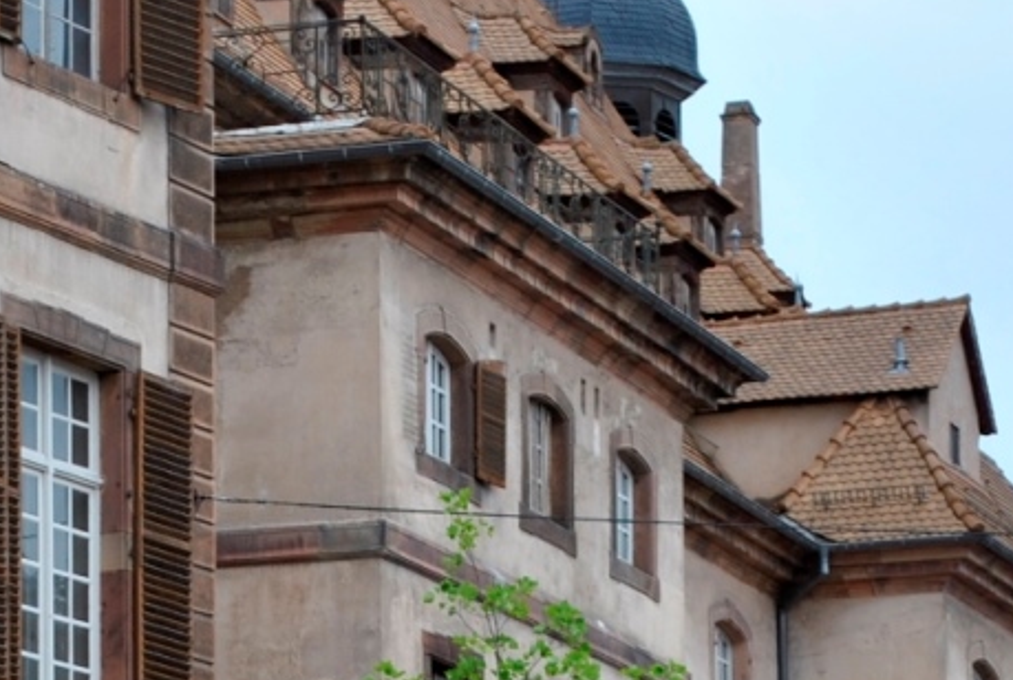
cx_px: 212
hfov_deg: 9.4
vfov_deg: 6.3
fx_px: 6146
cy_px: 979
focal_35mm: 218
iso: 100
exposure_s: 1/125
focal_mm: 48
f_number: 5.6
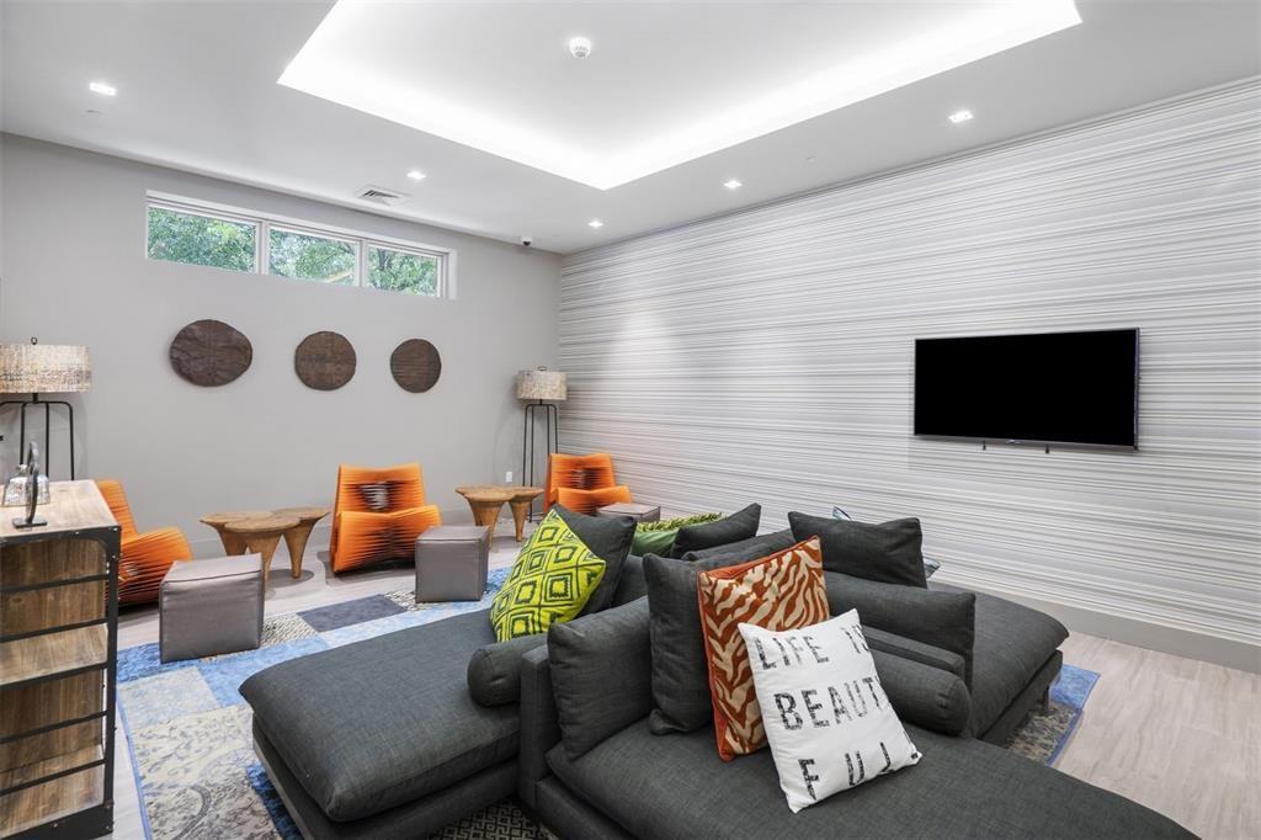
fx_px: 595
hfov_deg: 93.3
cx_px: 630
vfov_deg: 70.4
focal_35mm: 17
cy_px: 420
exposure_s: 1/3
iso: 320
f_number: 7.1
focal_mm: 17
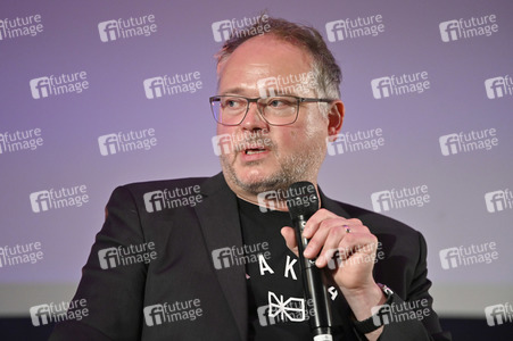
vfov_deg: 6.9
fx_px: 2848
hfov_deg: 10.3
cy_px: 170
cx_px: 256
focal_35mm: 200
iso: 3200
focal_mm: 200
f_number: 2.8
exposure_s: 1/400
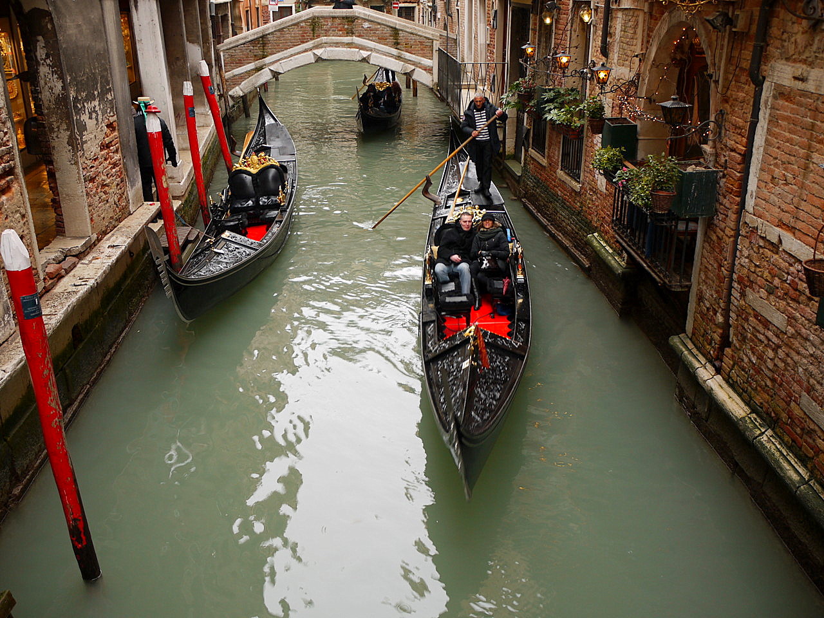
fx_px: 809
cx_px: 412
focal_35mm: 34
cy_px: 309
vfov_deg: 41.8
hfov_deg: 54.0
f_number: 3.8
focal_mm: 17
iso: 100
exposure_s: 1/25
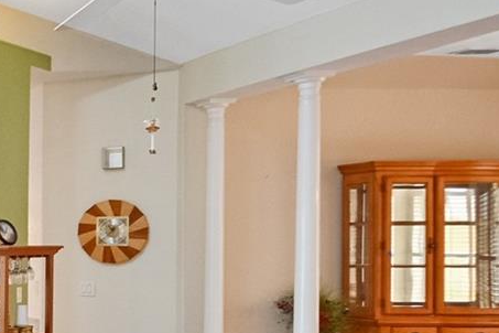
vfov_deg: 22.6
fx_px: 735
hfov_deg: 23.6
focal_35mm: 53
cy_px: 443
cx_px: -350
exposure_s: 1/60
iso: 1000
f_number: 4
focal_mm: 10
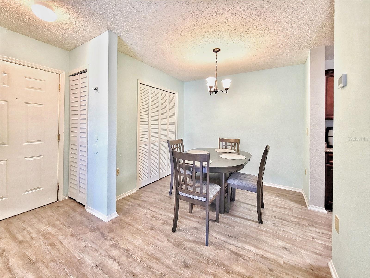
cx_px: 185
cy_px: 139
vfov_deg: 89.9
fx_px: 139
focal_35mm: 13
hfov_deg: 106.2
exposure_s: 1/30
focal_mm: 2.2
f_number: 2.2
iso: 400
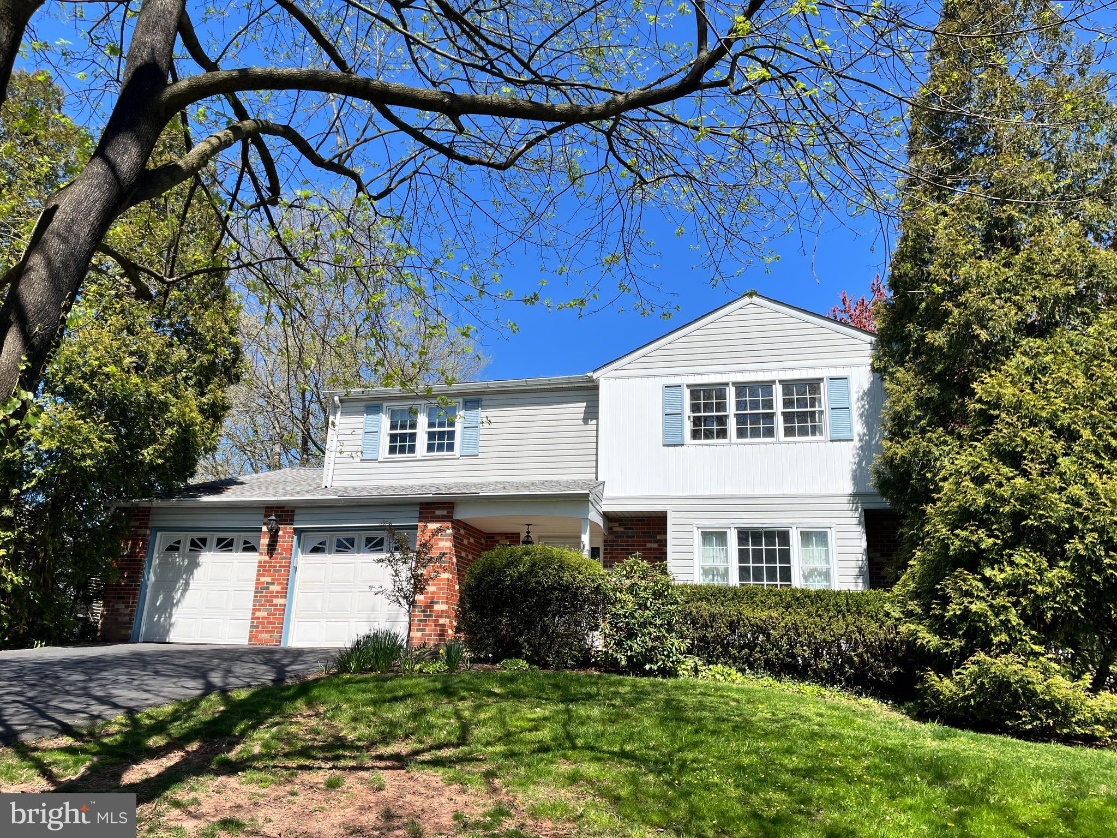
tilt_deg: +17.1
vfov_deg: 53.1
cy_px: 419
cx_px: 558
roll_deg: -2.8
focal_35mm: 26
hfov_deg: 67.3
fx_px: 839
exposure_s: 1/3049
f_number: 1.6
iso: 50
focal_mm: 5.1
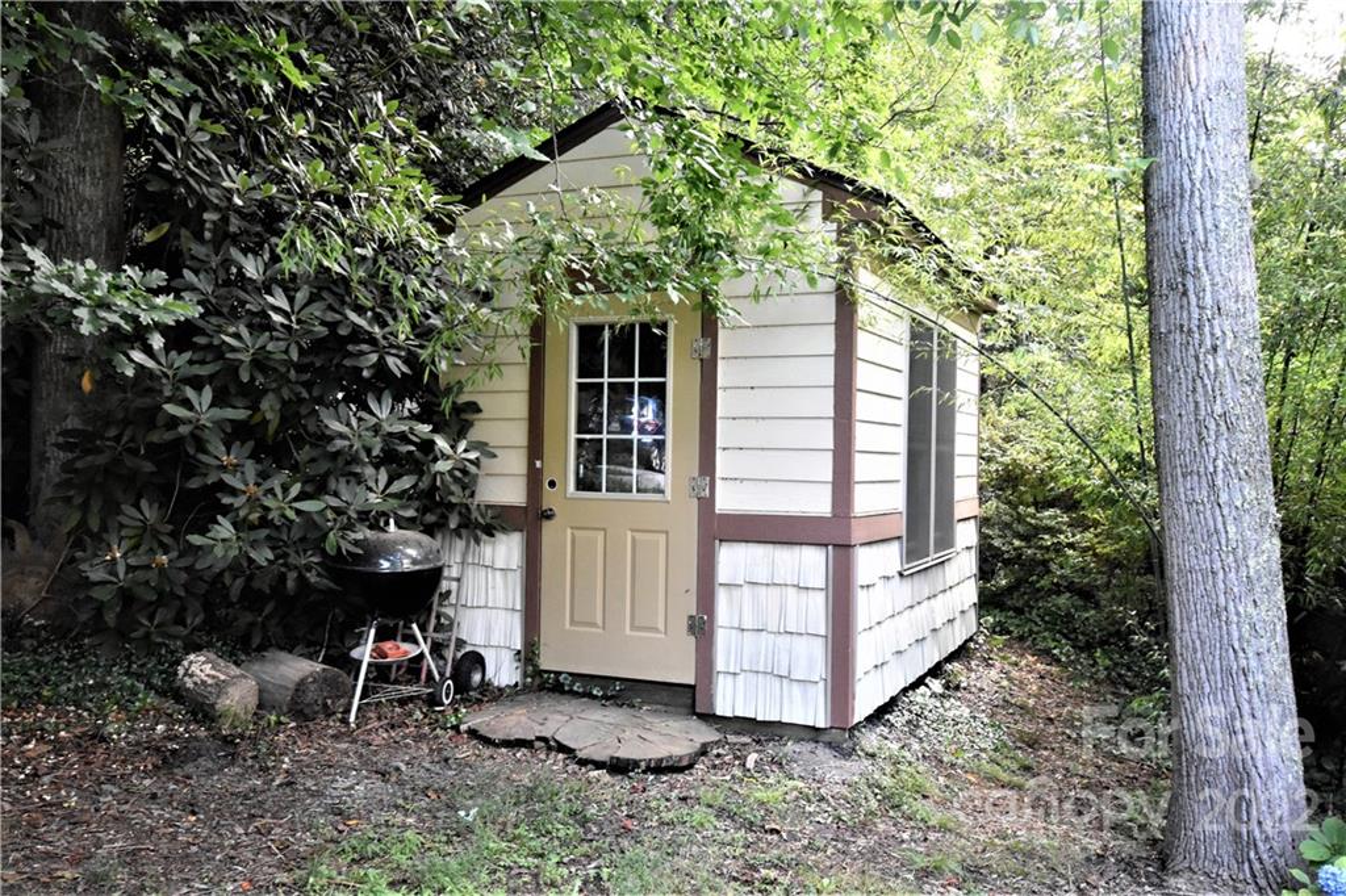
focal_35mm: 30
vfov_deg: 43.6
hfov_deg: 61.9
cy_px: 448
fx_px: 1121
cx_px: 673
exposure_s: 1/60
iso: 3200
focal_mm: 20
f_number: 5.6
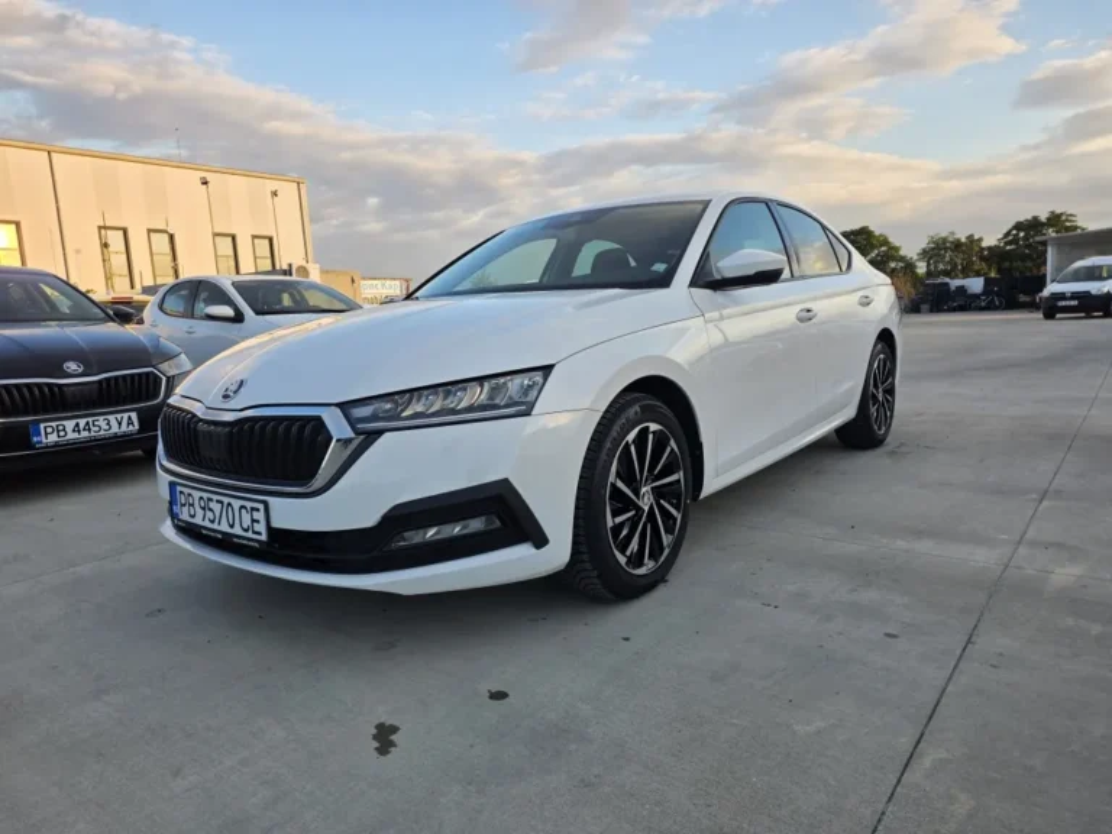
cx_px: 556
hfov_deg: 73.9
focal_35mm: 23
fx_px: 739
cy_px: 417
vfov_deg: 58.9
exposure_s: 1/1414
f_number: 1.7
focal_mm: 6.25
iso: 80
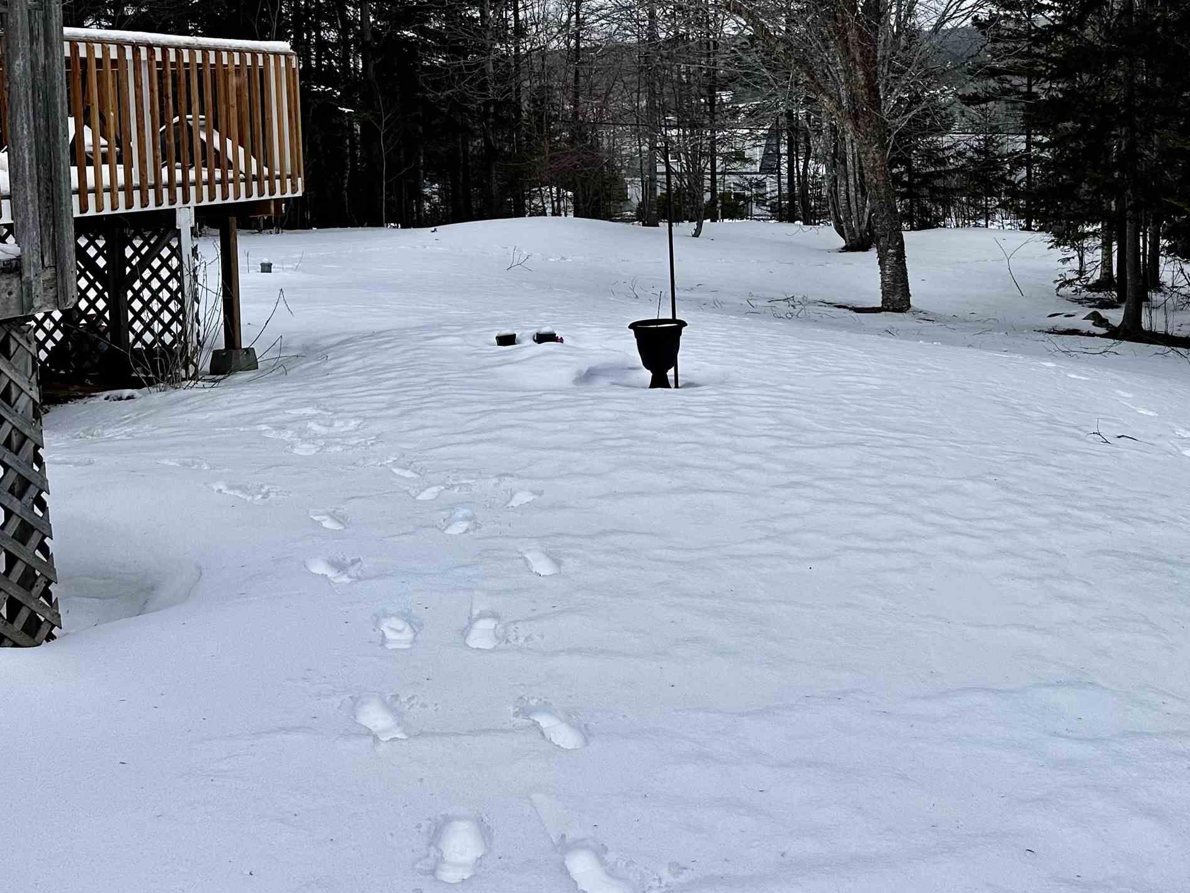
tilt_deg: -3.3
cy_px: 233
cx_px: 866
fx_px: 1341
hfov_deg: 46.4
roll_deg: +1.0
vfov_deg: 36.1
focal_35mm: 39
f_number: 1.78
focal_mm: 6.86
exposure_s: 1/3472
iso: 80
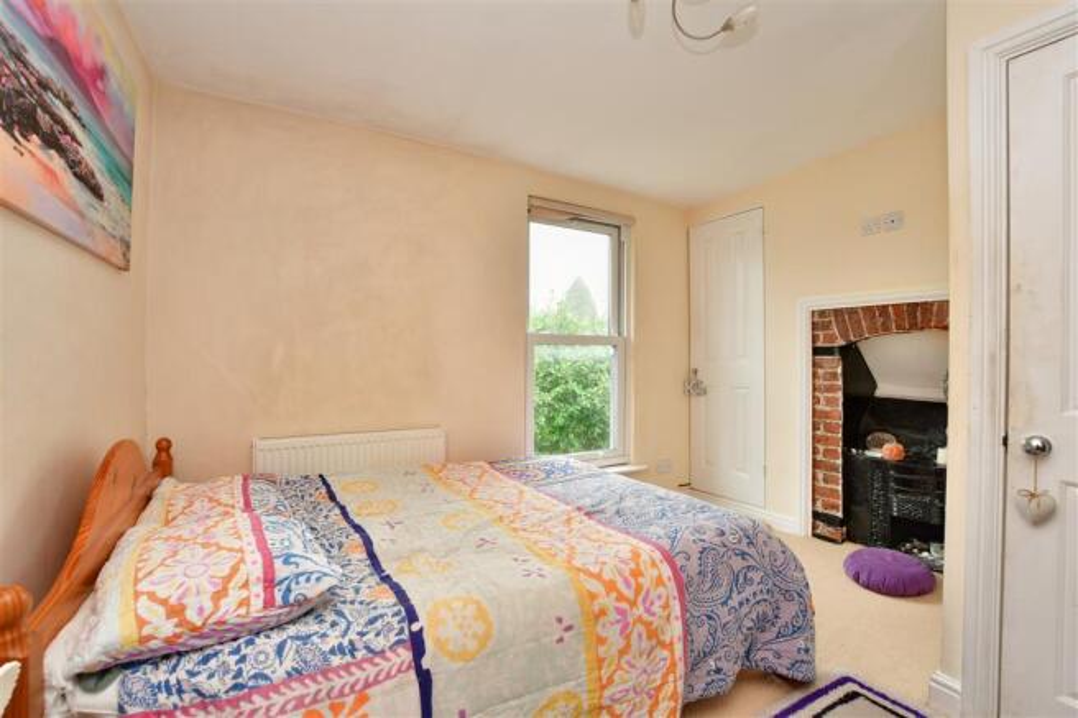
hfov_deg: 100.4
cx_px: 539
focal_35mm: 15
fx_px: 449
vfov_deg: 77.3
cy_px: 359
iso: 250
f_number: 10
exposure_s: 1/5
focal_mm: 10
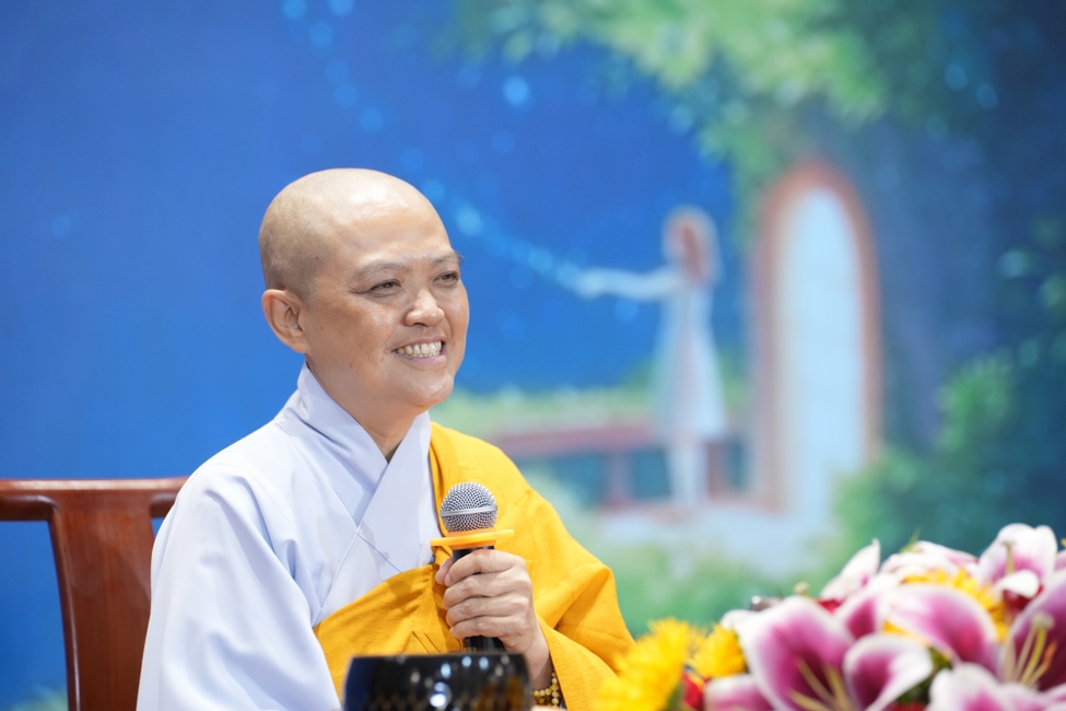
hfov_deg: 19.3
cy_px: 356
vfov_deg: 12.9
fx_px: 3139
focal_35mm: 106
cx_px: 533
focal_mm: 106
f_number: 3.2
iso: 1600
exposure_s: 1/80
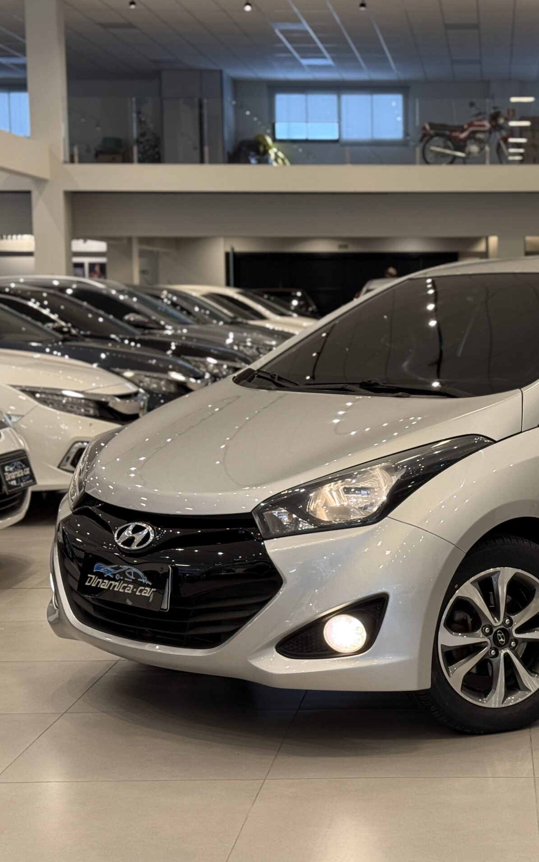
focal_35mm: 68
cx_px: 490
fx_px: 1598
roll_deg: +0.3
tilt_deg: -4.3
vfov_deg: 30.2
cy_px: 431
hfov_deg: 18.8
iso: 125
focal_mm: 6.76
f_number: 1.78
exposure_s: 1/60
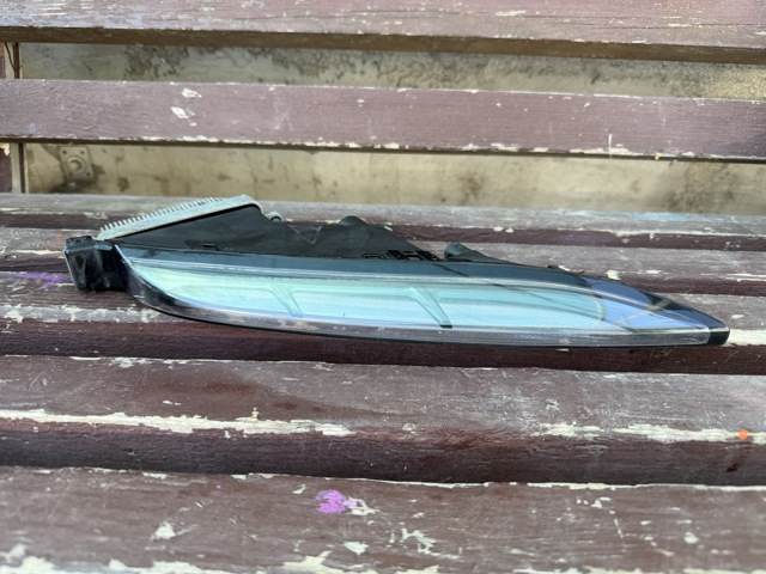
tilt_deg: -29.7
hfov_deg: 71.6
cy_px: 287
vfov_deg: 56.8
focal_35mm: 24
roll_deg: -2.2
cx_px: 383
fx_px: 531
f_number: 1.78
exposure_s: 1/156
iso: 80
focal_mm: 6.76
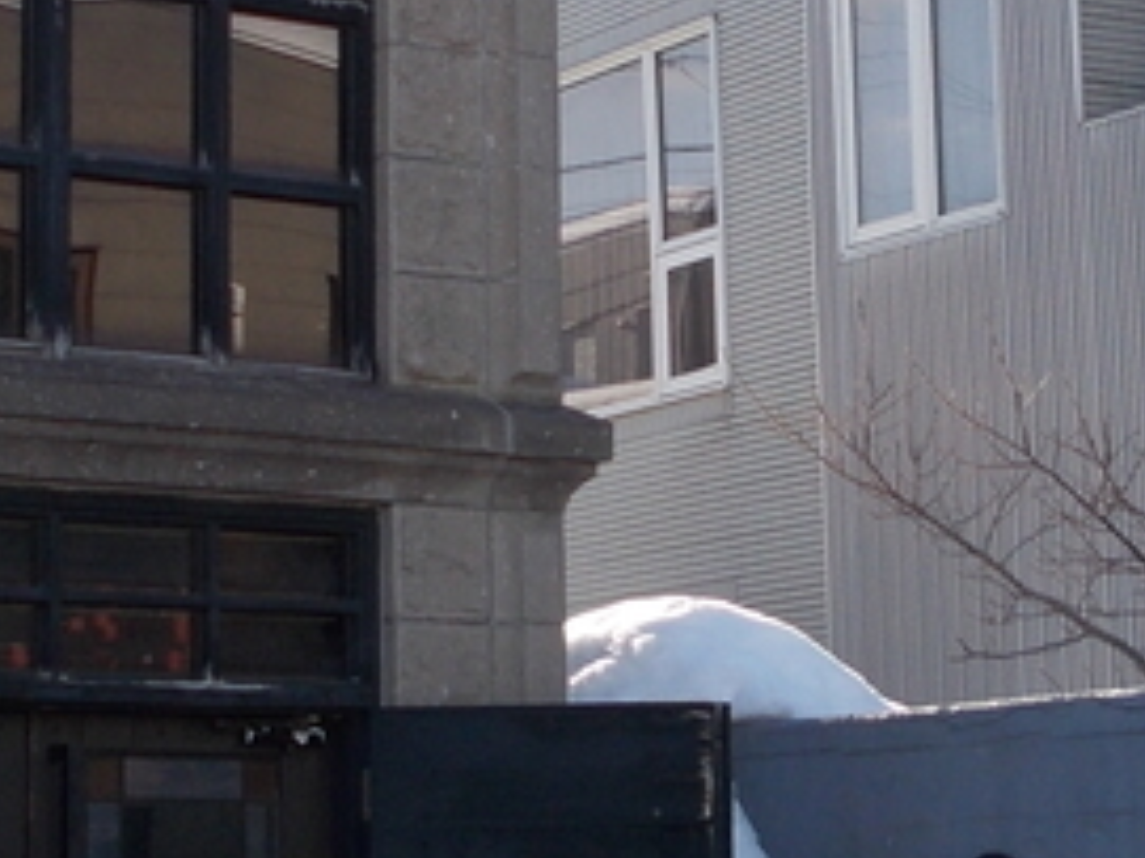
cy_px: 271
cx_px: 507
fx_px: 3802
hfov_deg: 17.1
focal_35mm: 115
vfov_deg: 12.8
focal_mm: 4.6
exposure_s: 1/500
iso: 80
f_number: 3.2
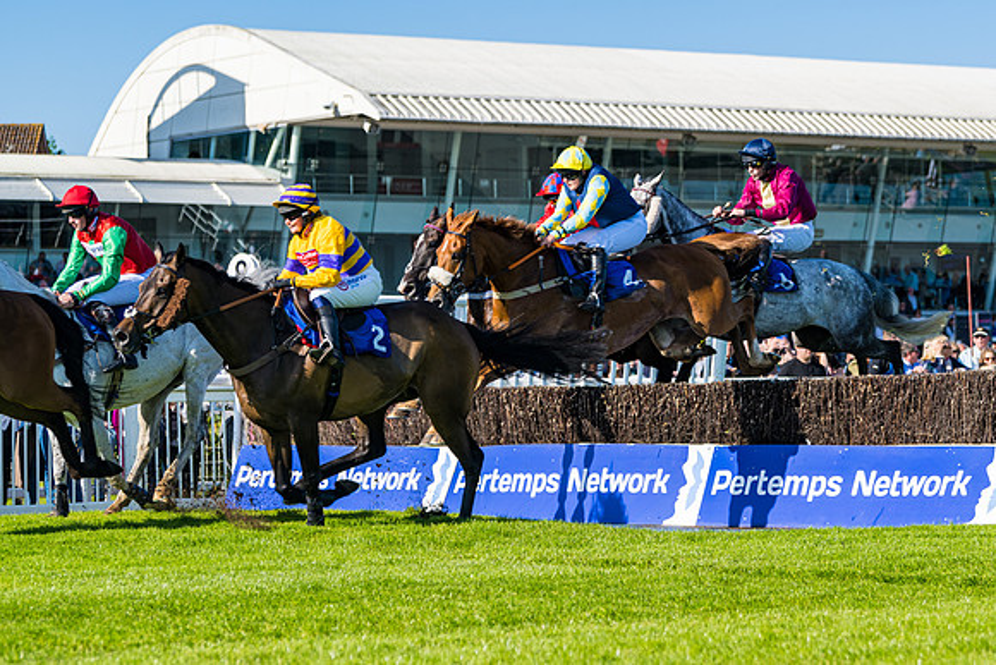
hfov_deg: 16.0
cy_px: 421
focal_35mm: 127
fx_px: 3528
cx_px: 625
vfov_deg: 10.8
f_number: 4
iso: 100
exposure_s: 1/1250
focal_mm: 95
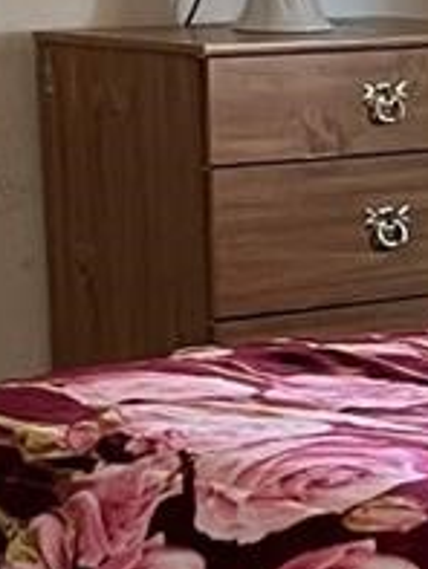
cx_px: 515
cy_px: 702
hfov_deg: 7.3
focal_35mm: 203
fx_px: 3343
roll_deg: -0.7
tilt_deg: -12.5
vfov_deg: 9.6
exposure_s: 1/40
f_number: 1.5
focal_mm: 5.7
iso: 500
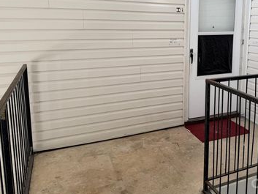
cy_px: 60
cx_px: 176
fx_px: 253
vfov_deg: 41.1
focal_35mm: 34
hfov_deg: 52.7
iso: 64
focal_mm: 6.76
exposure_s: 1/208
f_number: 1.78
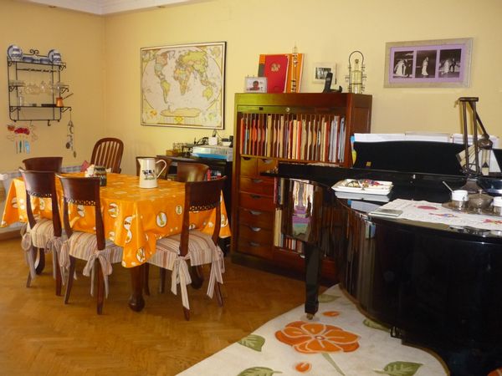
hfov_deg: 55.4
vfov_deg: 42.9
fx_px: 479
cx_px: 251
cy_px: 188
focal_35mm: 33
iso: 320
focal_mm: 5.5
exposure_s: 1/30
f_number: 2.8
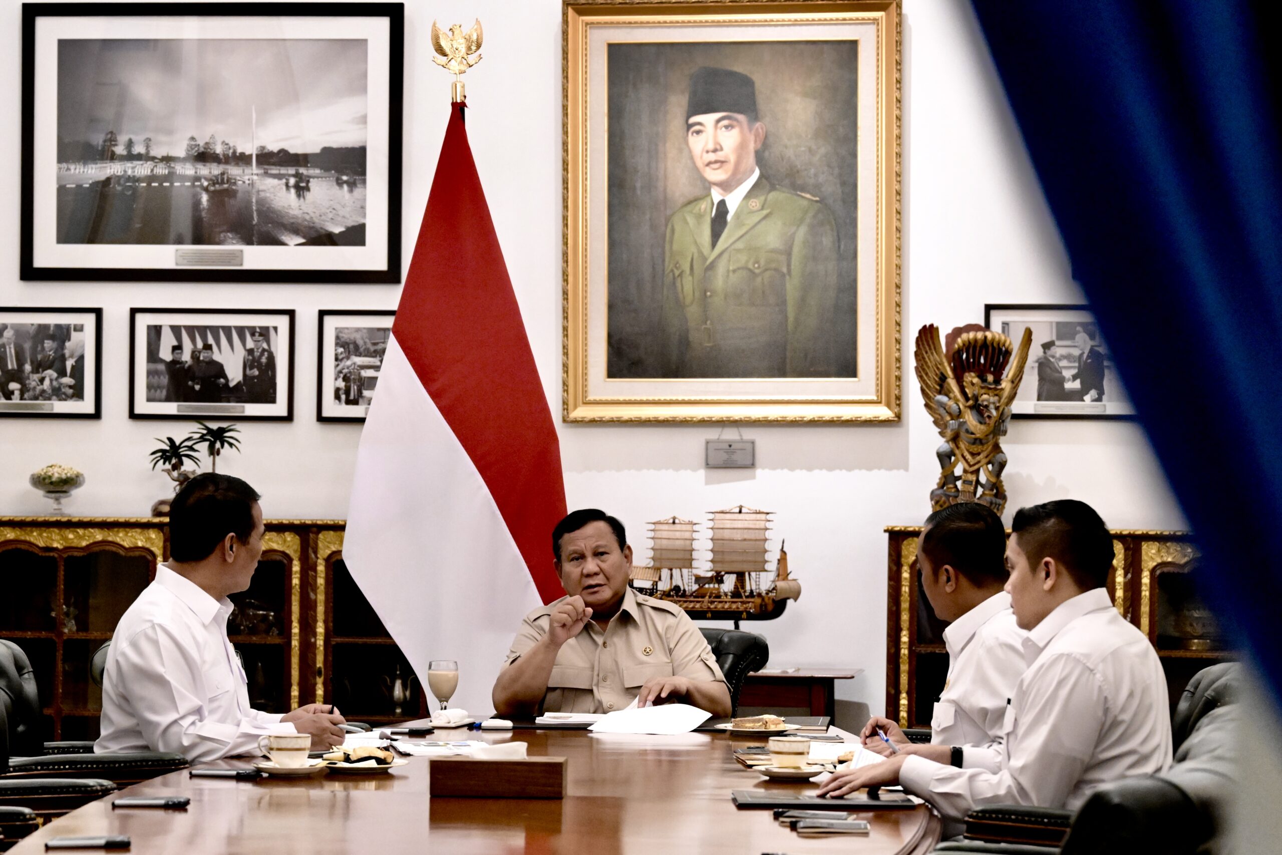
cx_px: 641
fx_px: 2208
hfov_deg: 32.4
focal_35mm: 62
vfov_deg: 21.9
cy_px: 428
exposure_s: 1/200
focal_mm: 62
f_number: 4
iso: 5600
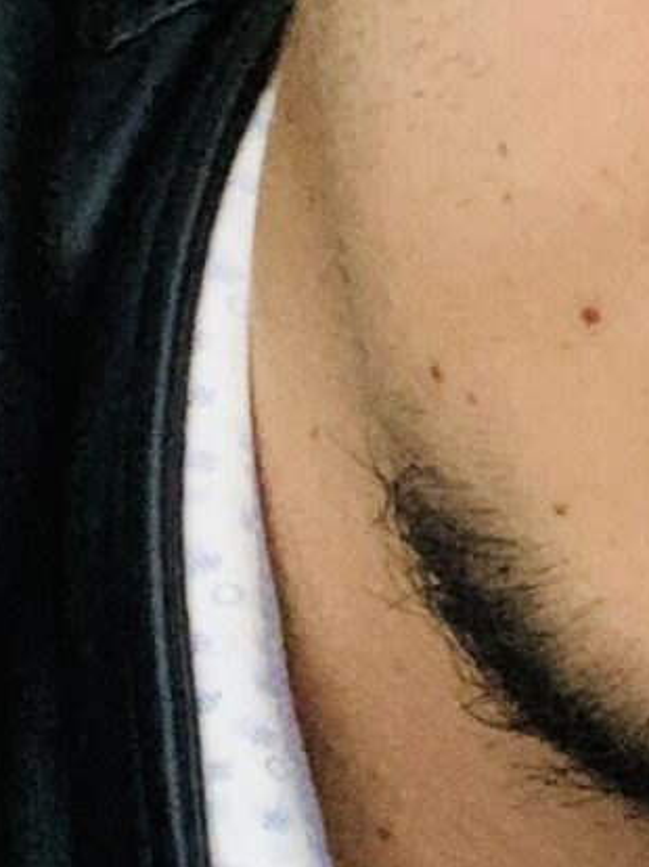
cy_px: 434
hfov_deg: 7.4
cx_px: 925
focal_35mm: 198
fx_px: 4955
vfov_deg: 10.0
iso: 320
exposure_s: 1/37
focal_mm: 2.87
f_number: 2.2
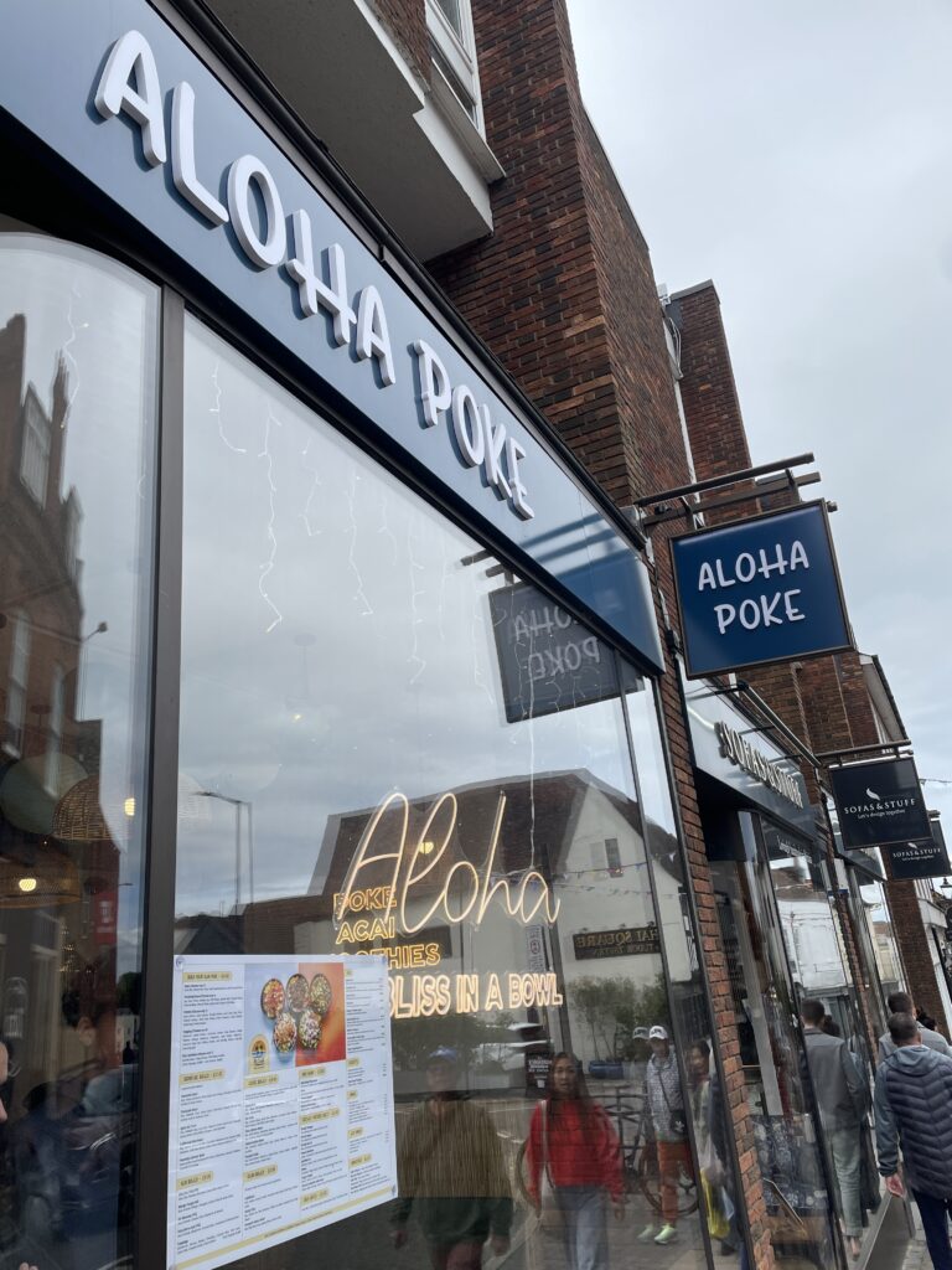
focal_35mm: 26
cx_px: 476
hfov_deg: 53.1
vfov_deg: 67.3
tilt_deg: +20.3
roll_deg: +5.2
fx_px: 953
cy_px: 635
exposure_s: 1/1916
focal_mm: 4.2
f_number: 1.6
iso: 32
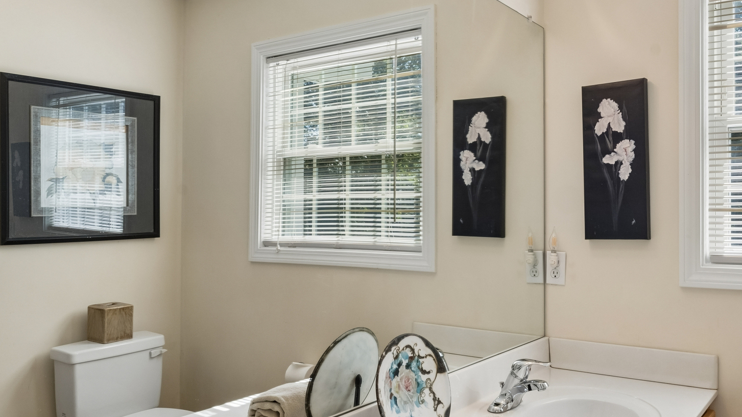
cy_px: 250
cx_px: 445
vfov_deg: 37.6
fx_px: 610
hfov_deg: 62.1
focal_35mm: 31
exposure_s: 1/40
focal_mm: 14
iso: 400
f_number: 13
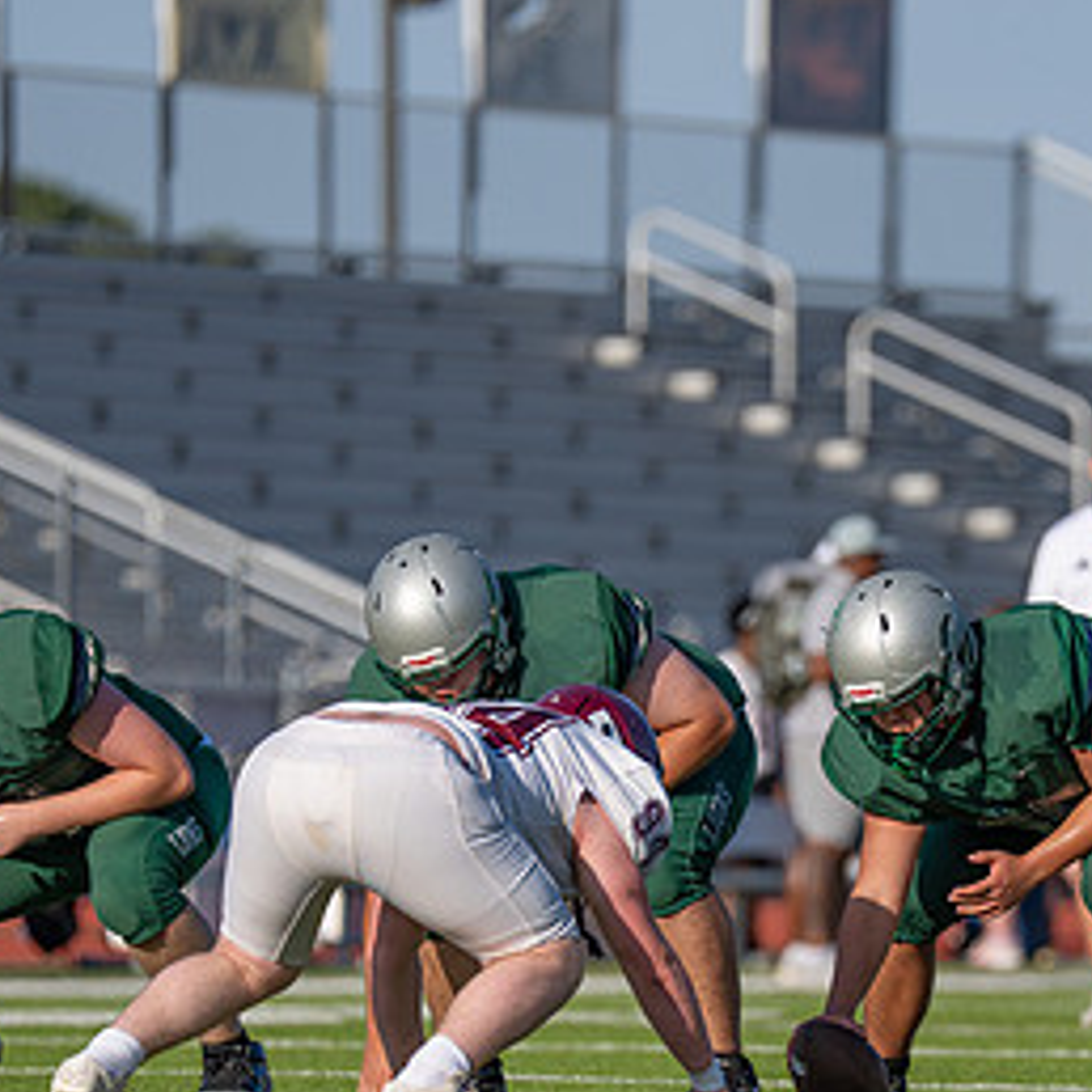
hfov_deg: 3.9
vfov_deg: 3.9
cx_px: 979
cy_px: 802
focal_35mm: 450
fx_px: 16061
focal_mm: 200
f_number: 2.8
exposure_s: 1/3200
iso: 160
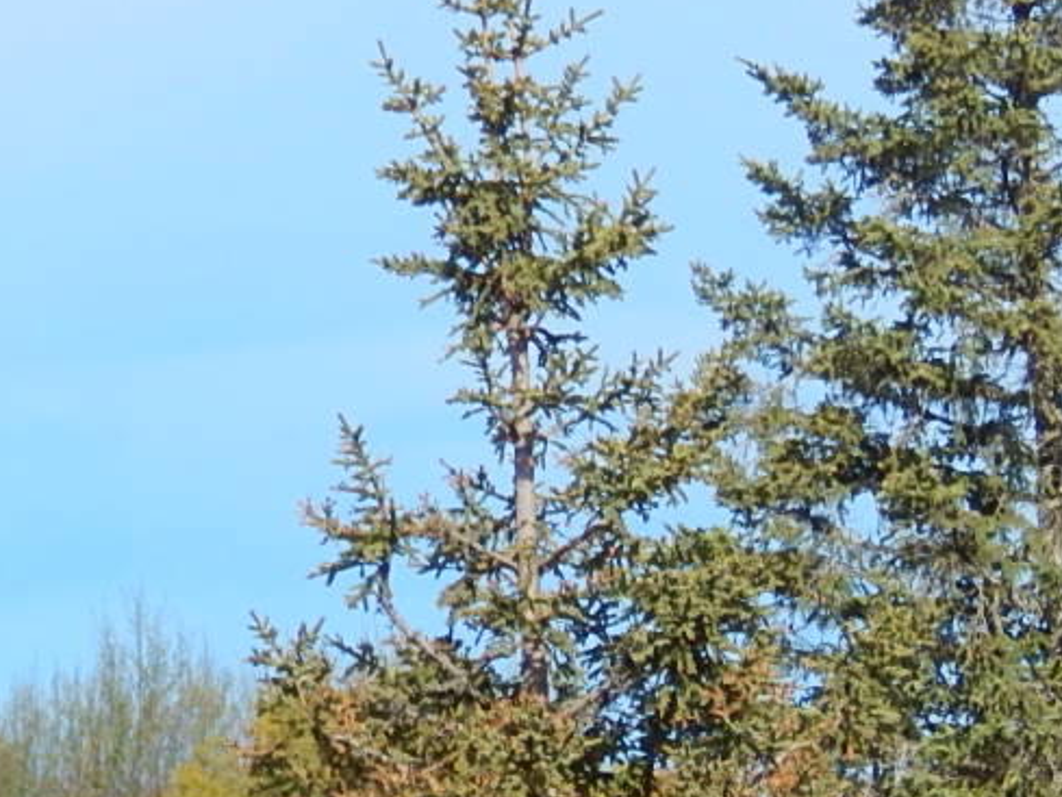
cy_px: 823
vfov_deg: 2.0
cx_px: -250
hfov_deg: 2.6
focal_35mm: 759
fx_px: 23291
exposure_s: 1/400
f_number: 5.6
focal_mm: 41.7
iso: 125
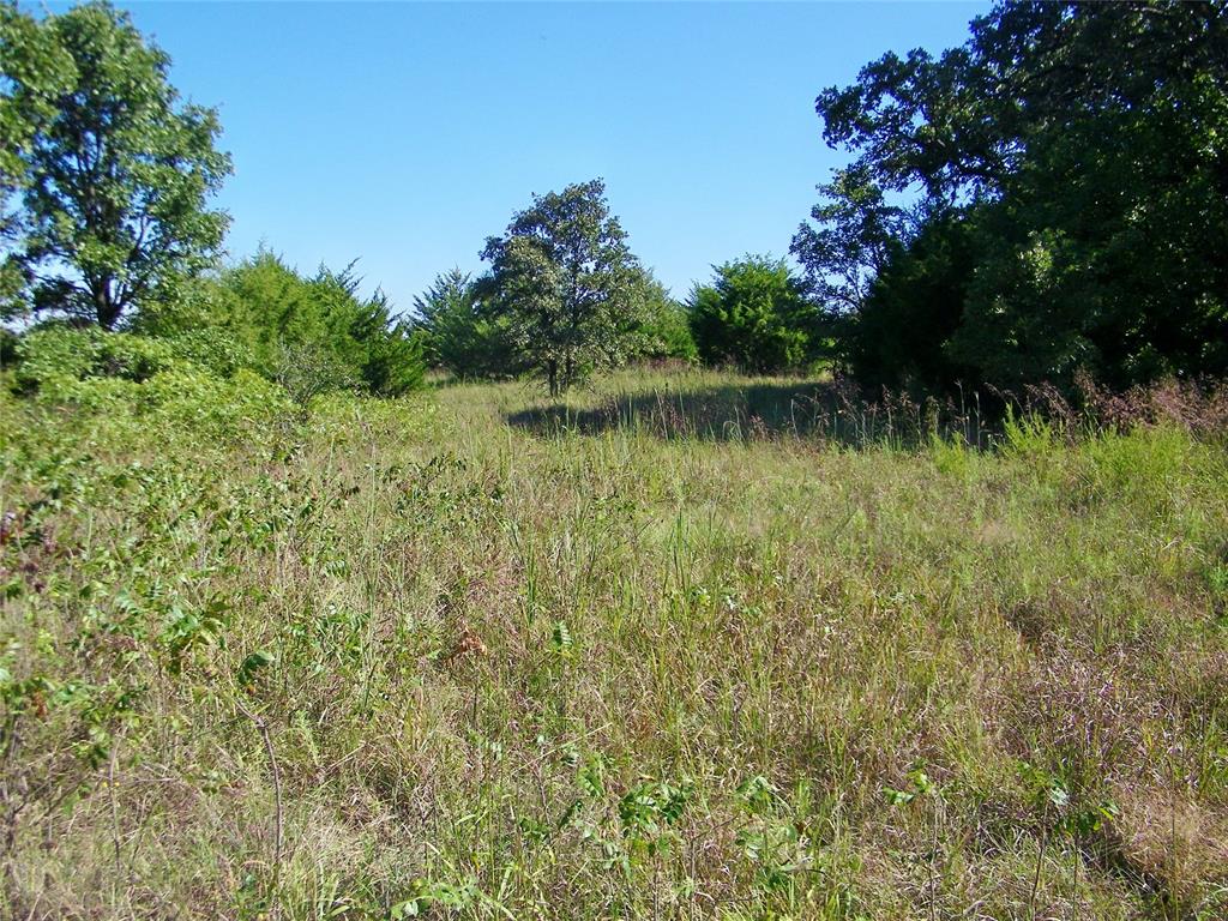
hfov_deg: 63.4
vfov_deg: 49.7
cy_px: 460
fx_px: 993
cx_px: 614
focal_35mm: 28
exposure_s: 1/200
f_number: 7
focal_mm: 5
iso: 80
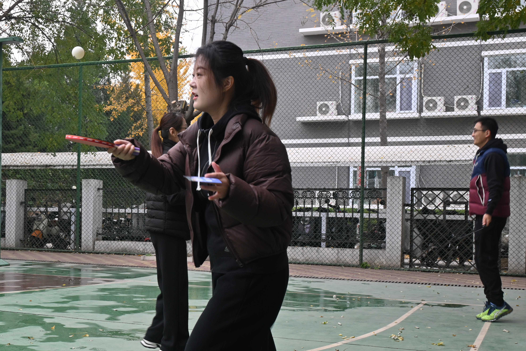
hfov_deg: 48.7
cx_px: 263
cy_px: 176
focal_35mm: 40
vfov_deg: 33.6
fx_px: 581
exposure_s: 1/100
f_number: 8
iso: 160
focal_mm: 26.5
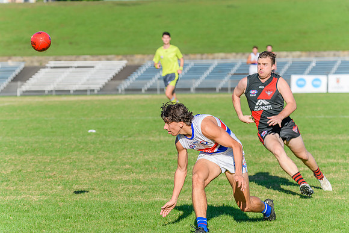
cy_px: 117
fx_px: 1994
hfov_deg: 10.0
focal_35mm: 206
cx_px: 177
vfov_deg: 6.7
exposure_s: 1/2000
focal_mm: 200
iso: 800
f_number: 8
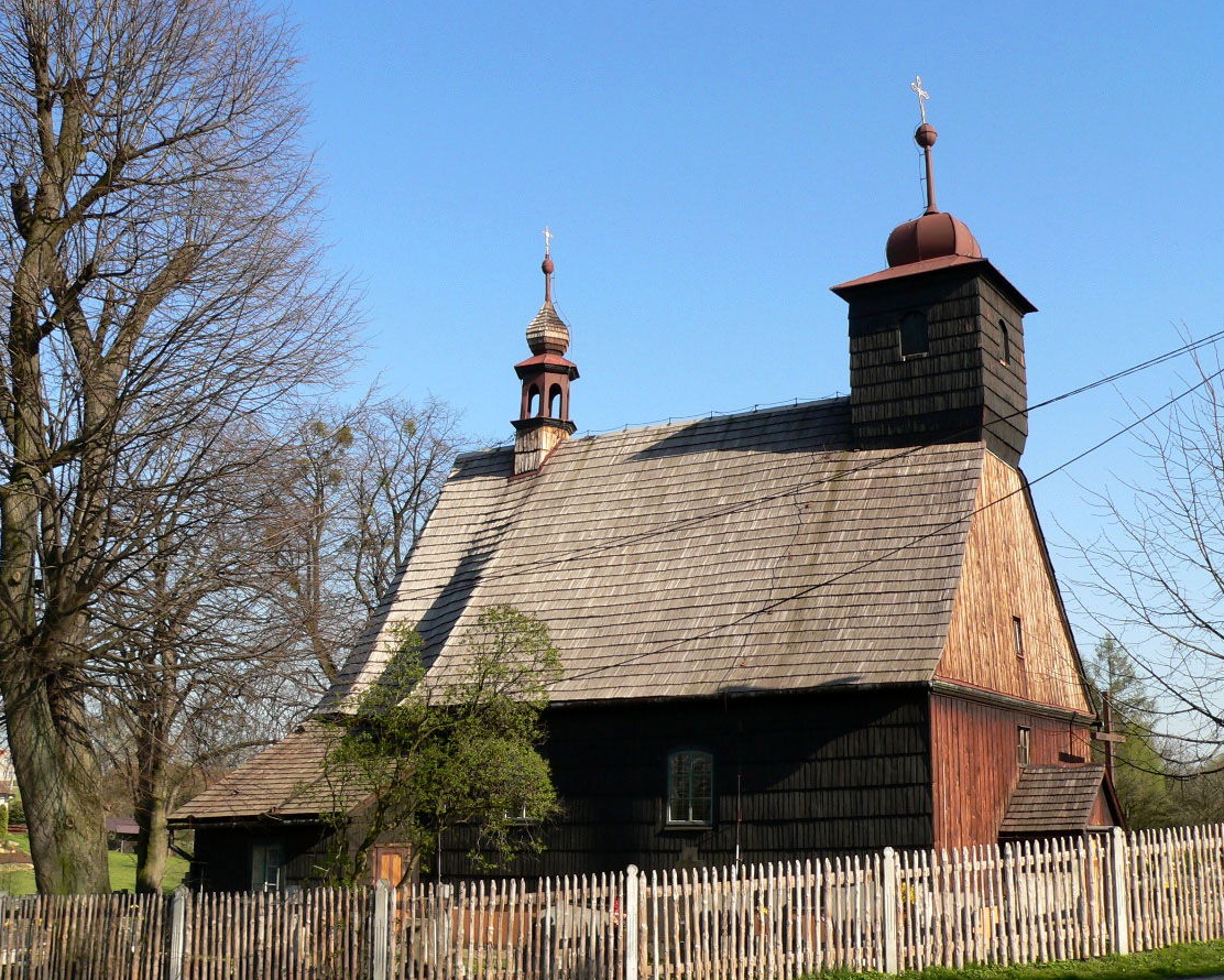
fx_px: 1377
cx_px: 616
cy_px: 494
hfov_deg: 47.9
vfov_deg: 39.2
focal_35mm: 38
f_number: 4
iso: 80
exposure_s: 1/320
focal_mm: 6
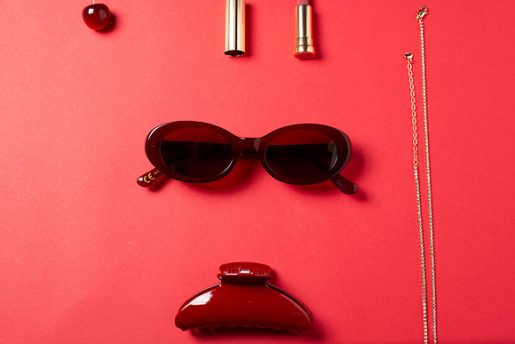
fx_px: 738
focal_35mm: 52
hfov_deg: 38.4
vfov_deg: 26.2
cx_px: 262
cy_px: 172
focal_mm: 50
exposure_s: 1/250
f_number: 11
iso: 200
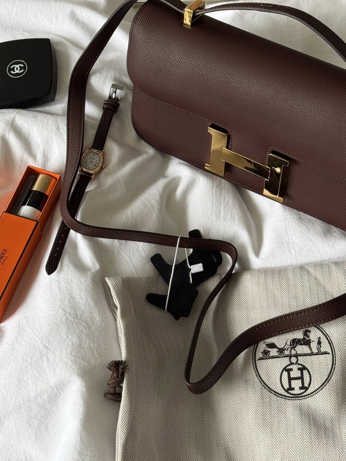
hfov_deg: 19.7
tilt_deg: -62.0
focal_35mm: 74
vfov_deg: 26.2
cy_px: 151
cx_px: 266
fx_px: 986
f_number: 1.78
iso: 200
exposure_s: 1/60
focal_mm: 6.76
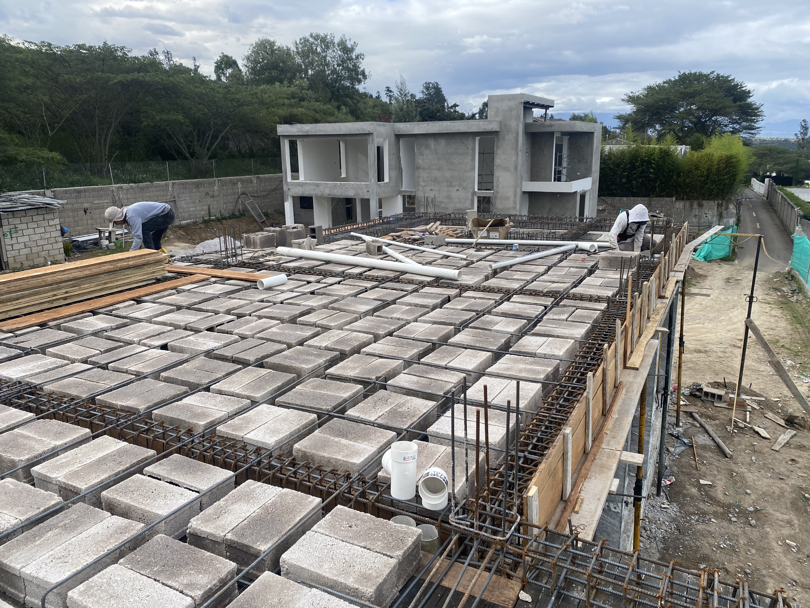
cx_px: 405
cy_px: 304
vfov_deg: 53.1
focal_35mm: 26
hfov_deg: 67.3
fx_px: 608
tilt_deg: -14.9
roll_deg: +0.6
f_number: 1.8
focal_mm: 4.25
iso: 32
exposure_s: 1/1272
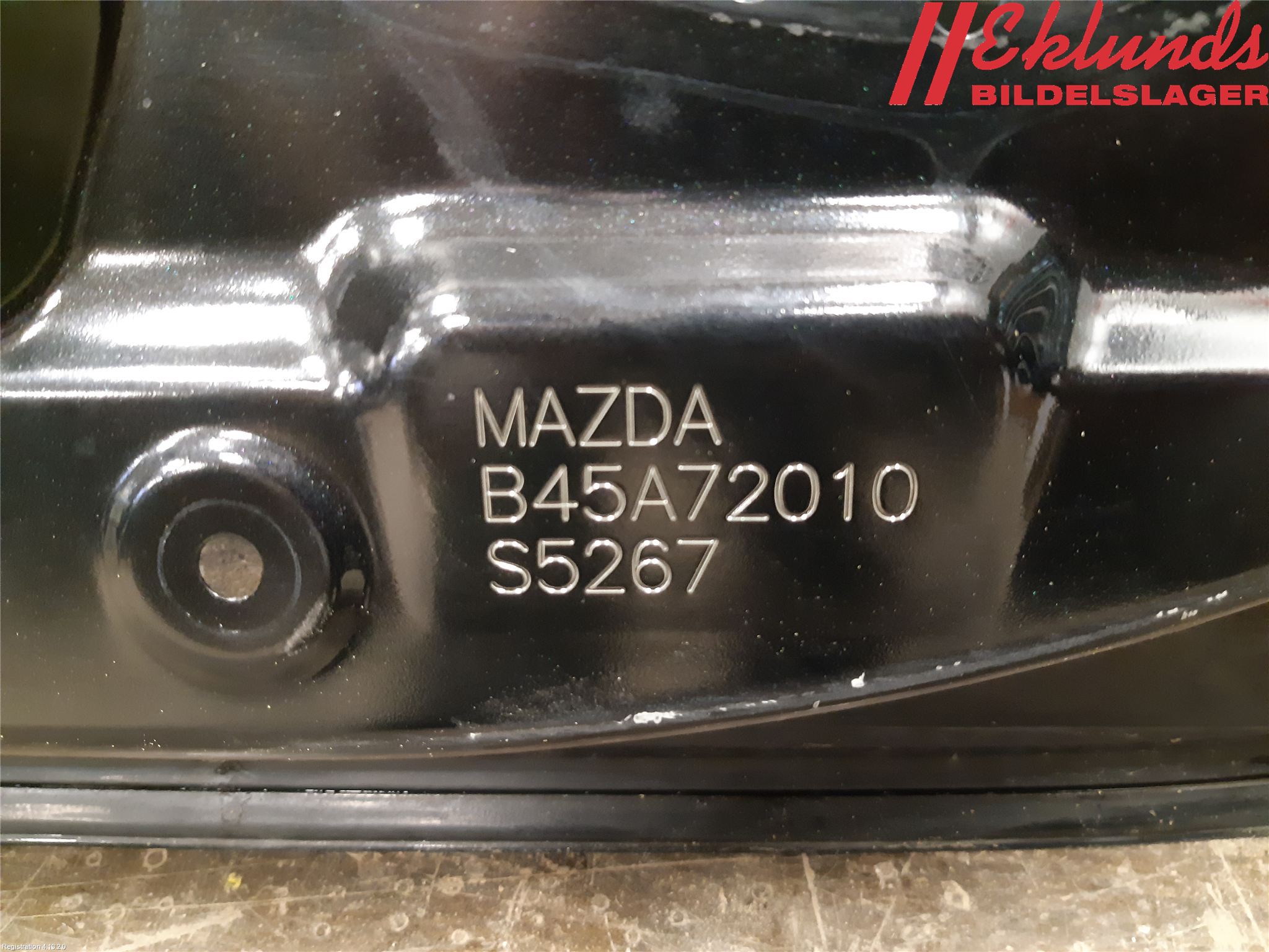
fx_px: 953
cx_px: 634
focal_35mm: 26
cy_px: 476
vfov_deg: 53.1
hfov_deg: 67.3
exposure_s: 1/17
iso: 640
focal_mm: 3.93
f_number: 1.7
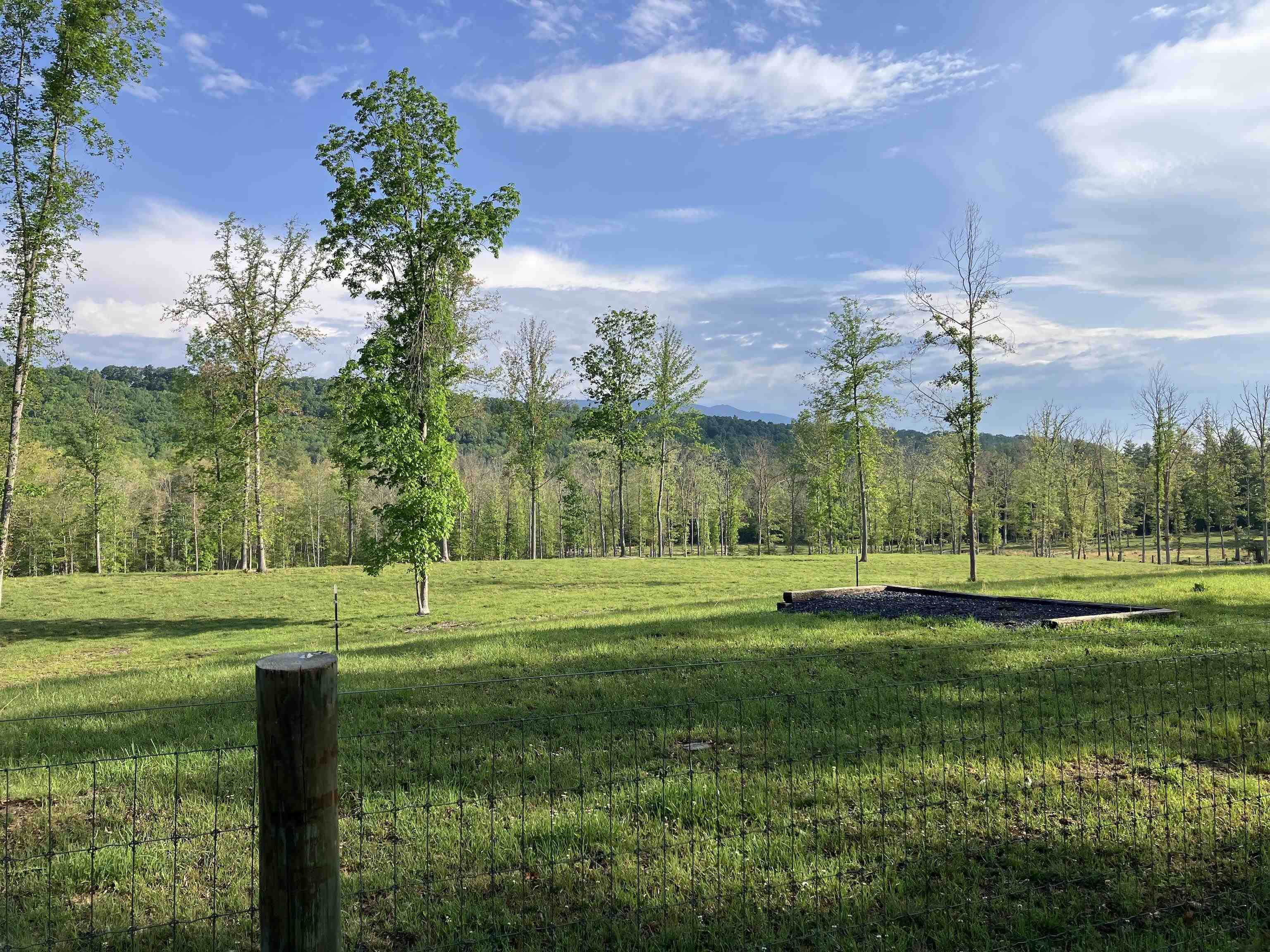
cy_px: 476
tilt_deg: +1.2
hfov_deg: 63.4
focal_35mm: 28
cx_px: 635
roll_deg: +0.1
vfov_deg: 49.7
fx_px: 1027
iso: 32
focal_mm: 3.99
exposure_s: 1/1799
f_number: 1.8
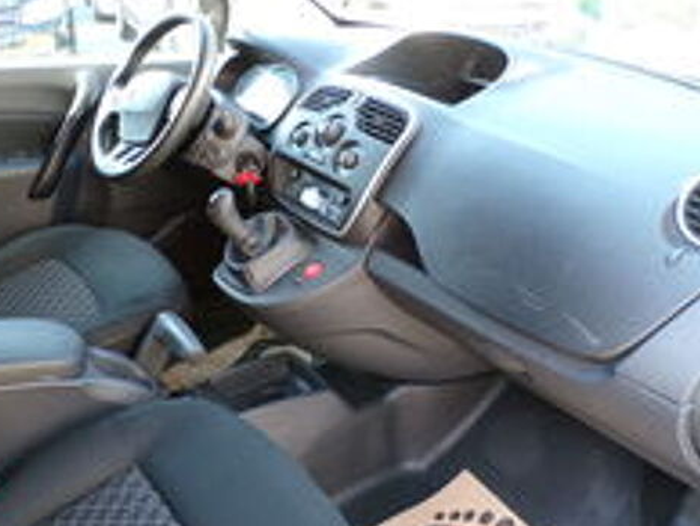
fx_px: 667
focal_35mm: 33
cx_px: 340
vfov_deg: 43.0
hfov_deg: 55.3
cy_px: 267
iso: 200
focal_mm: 5.8
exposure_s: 1/28
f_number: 3.2
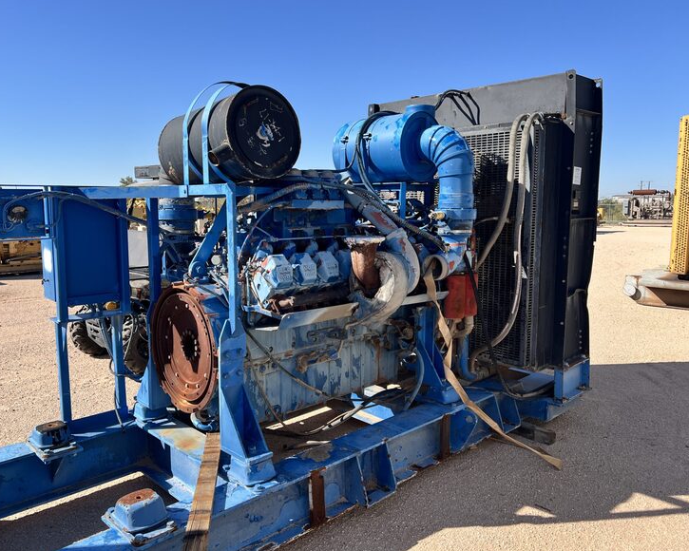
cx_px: 326
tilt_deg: -6.7
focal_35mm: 28
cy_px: 269
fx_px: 571
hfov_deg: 62.2
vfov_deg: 51.5
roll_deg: +1.1
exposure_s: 1/2632
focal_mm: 5.7
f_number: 1.5
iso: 50
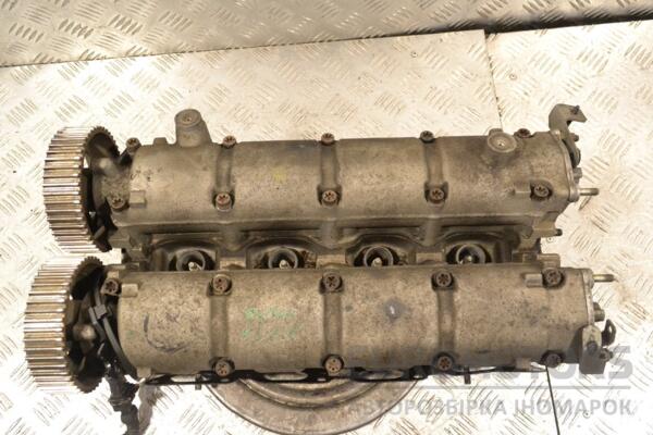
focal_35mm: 33
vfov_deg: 40.0
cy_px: 218
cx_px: 326
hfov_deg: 57.2
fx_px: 599
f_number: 9
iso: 3200
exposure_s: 1/320
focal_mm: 22
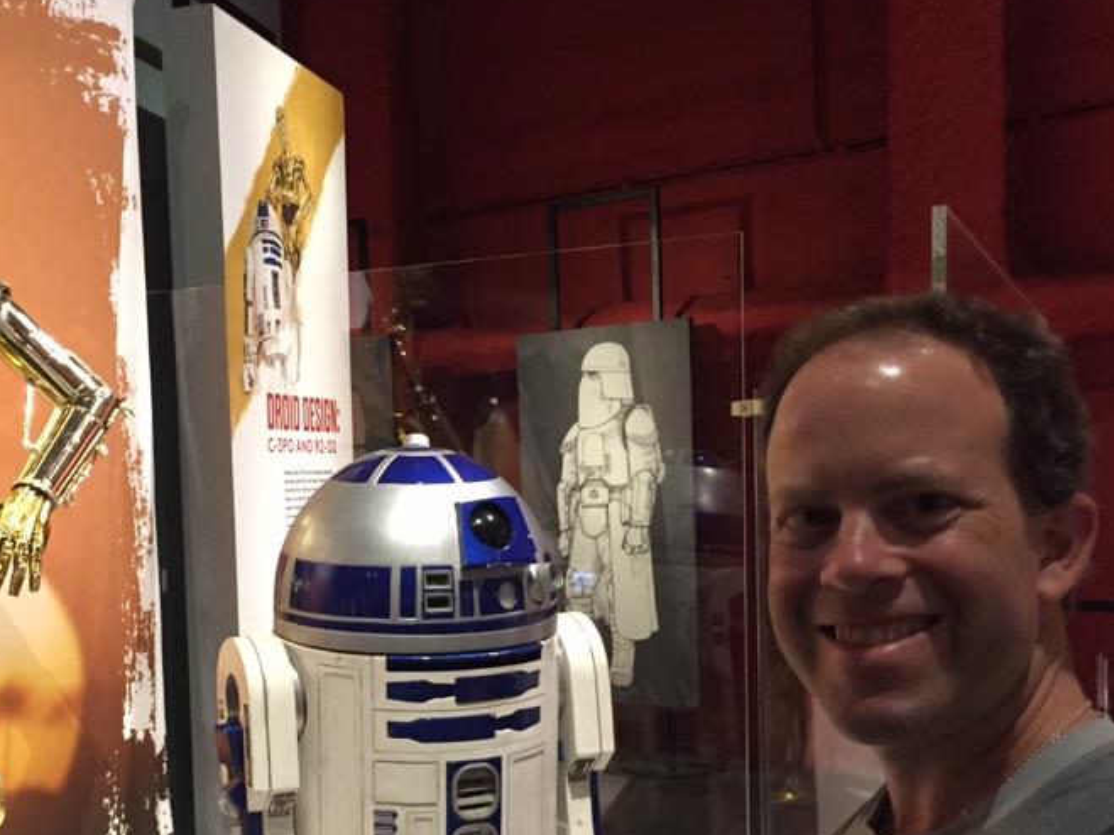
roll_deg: +1.0
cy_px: 610
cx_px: 426
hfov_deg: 42.7
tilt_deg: -4.3
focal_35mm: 44
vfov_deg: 32.3
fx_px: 1416
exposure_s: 1/15
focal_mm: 4.15
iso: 500
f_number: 2.2
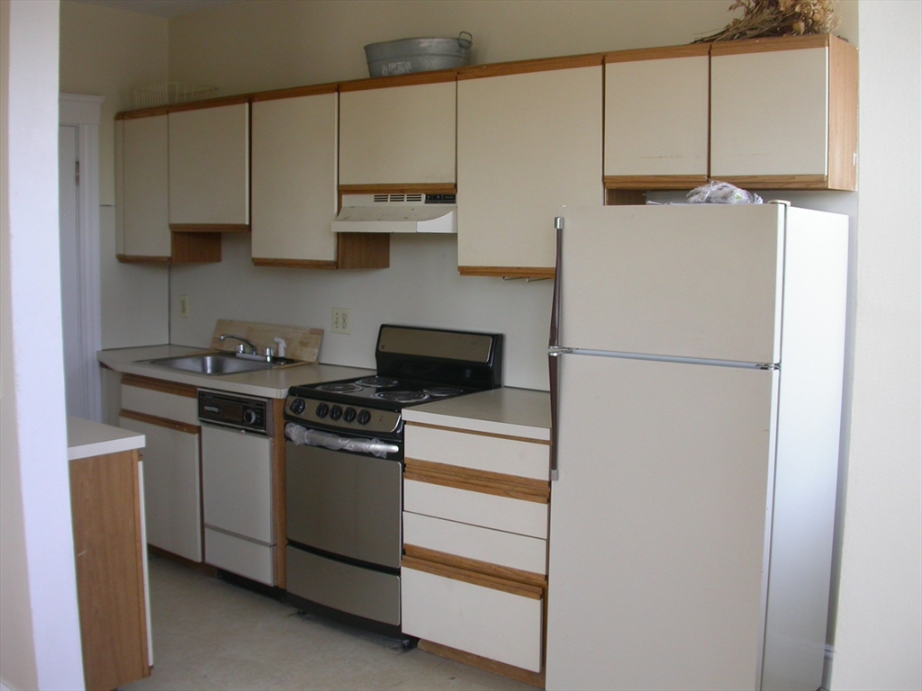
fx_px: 1012
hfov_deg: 49.0
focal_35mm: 38
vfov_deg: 37.7
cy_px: 346
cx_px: 461
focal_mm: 7.85
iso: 100
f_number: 3
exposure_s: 1/52.6
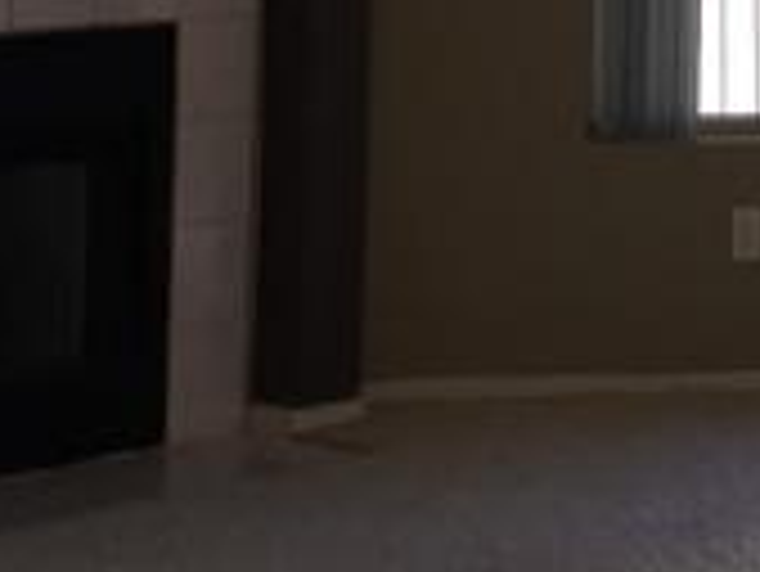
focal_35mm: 176
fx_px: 3867
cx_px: 1345
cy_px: -257
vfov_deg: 8.3
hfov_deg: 10.6
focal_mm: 4.15
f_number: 2.2
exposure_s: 1/30
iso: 32
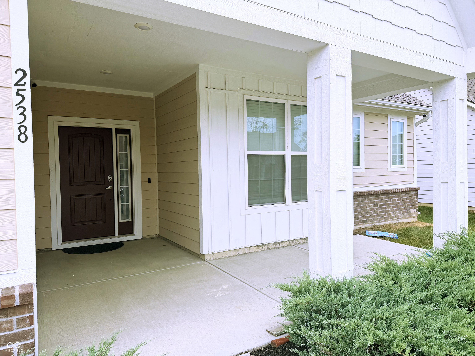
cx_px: 238
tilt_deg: -1.6
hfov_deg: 71.6
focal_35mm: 24
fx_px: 329
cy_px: 178
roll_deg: +1.7
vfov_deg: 56.8
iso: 80
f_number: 1.78
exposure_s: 1/1949
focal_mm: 6.76
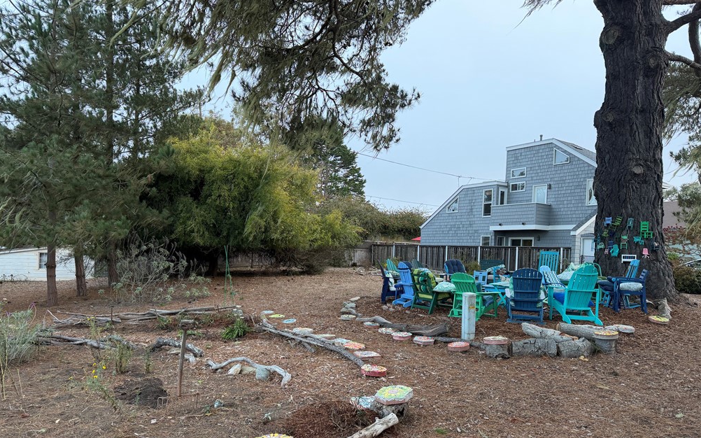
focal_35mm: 26
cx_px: 344
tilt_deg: -0.3
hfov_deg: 70.4
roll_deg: -2.1
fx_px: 497
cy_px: 257
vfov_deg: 47.4
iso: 125
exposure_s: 1/140
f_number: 1.78
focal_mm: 6.76
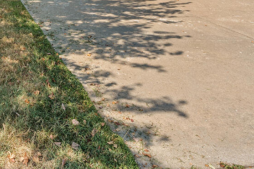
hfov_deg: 38.2
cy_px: -64
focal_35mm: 46
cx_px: 2
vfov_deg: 24.6
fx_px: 324
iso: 400
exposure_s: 1/60
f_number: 18
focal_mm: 16
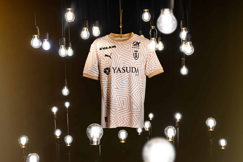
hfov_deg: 41.1
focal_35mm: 48
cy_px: 81
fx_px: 324
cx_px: 122
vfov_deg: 28.1
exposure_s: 1/200
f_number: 7.1
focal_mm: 48
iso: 800
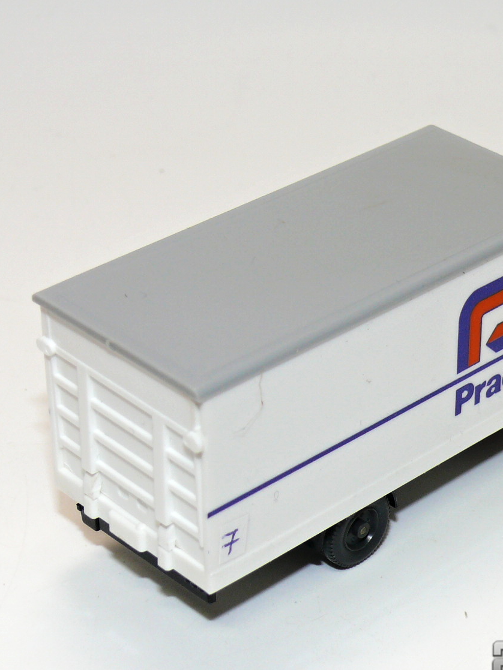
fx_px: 2053
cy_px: 349
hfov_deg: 13.9
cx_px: 354
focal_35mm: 106
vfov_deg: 18.5
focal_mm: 11.2
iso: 100
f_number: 4
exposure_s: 1/30
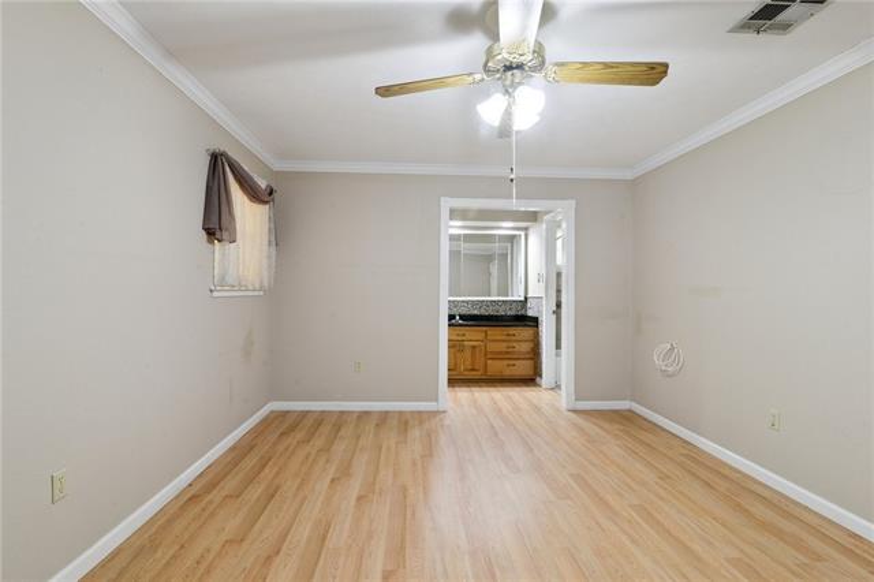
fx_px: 388
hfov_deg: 96.8
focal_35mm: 16
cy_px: 291
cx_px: 437
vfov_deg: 73.7
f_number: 13
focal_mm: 16
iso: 400
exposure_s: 1/2.5
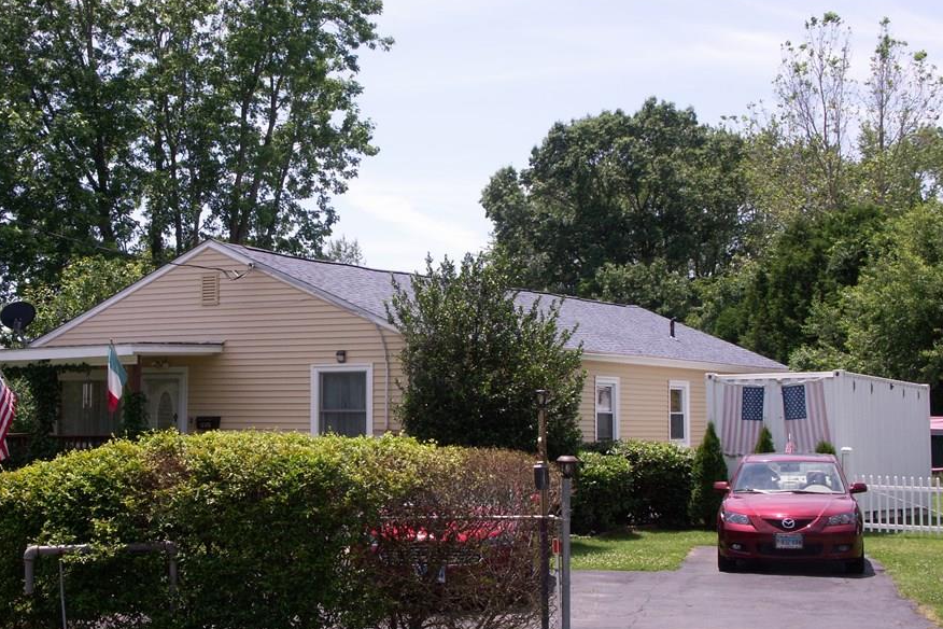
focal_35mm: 62
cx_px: 410
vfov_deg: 21.9
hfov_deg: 32.3
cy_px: 351
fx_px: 1624
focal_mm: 13.01
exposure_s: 1/250
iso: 64
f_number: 7.1
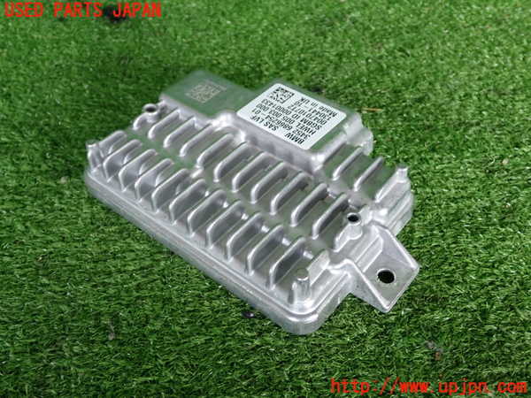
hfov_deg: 51.4
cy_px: 199
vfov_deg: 39.7
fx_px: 552
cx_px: 266
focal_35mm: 36
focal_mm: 6.37
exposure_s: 1/100
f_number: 2.5
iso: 200
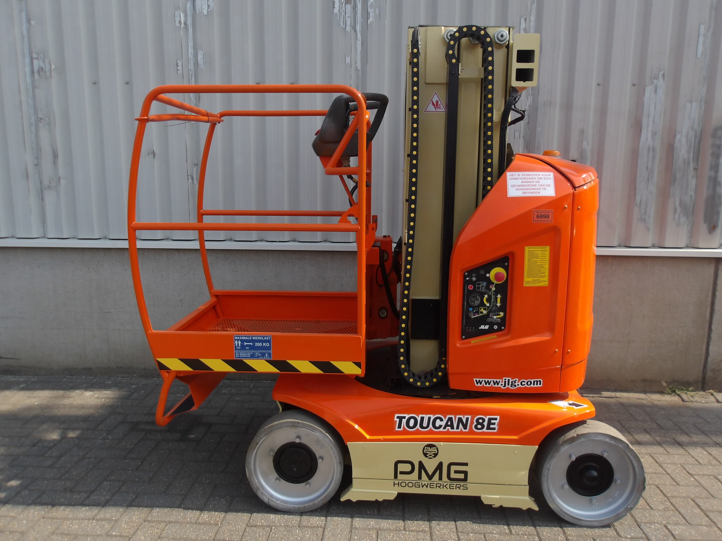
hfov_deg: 65.3
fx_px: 563
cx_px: 361
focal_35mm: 27
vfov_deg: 51.4
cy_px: 270
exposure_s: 1/838
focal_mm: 4.9
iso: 100
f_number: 3
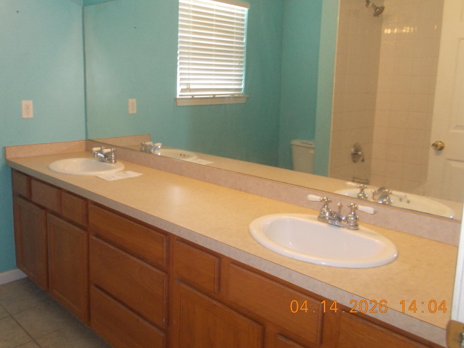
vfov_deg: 46.7
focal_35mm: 30
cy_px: 153
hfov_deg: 59.8
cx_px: 206
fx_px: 402
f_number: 3.2
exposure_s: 1/25
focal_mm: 4.6
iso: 200
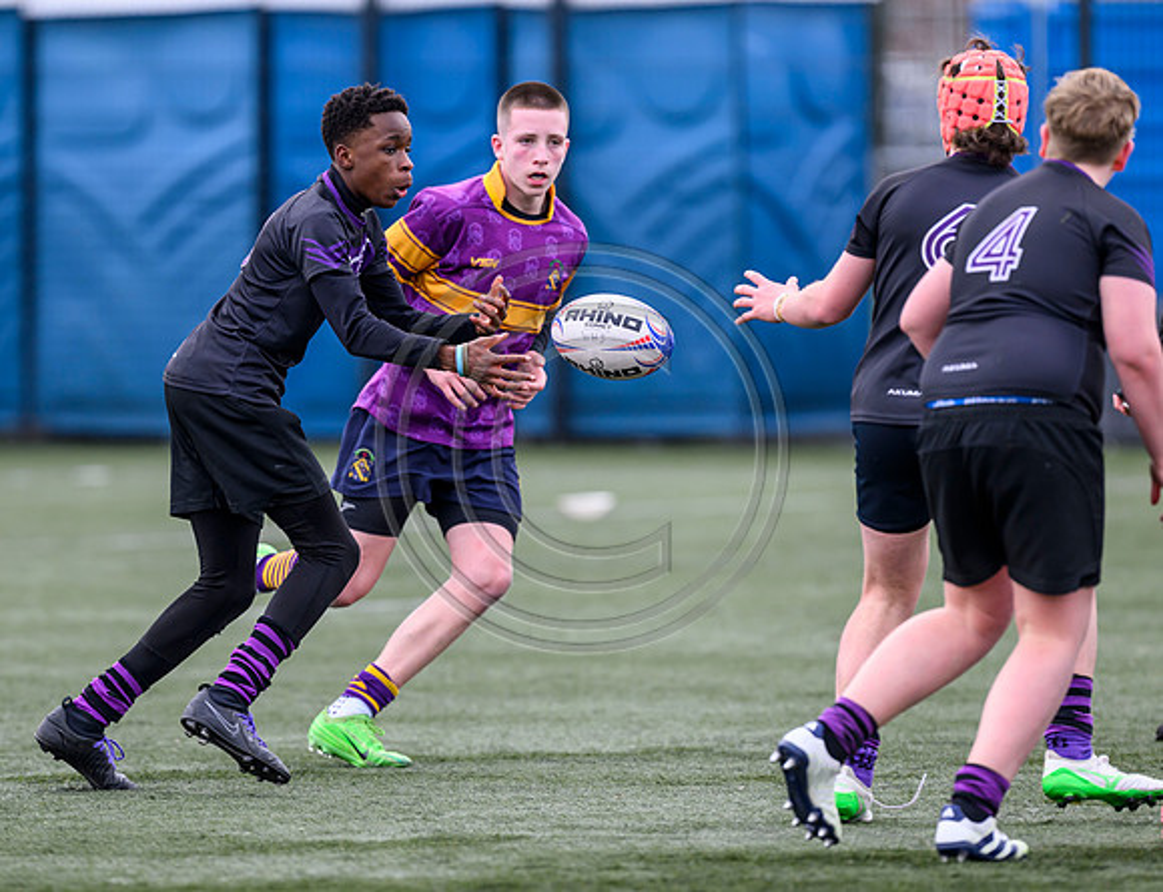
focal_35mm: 542
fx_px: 18367
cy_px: 516
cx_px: 336
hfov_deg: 3.6
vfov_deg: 2.8
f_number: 3.5
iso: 500
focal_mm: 400
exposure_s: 1/1250
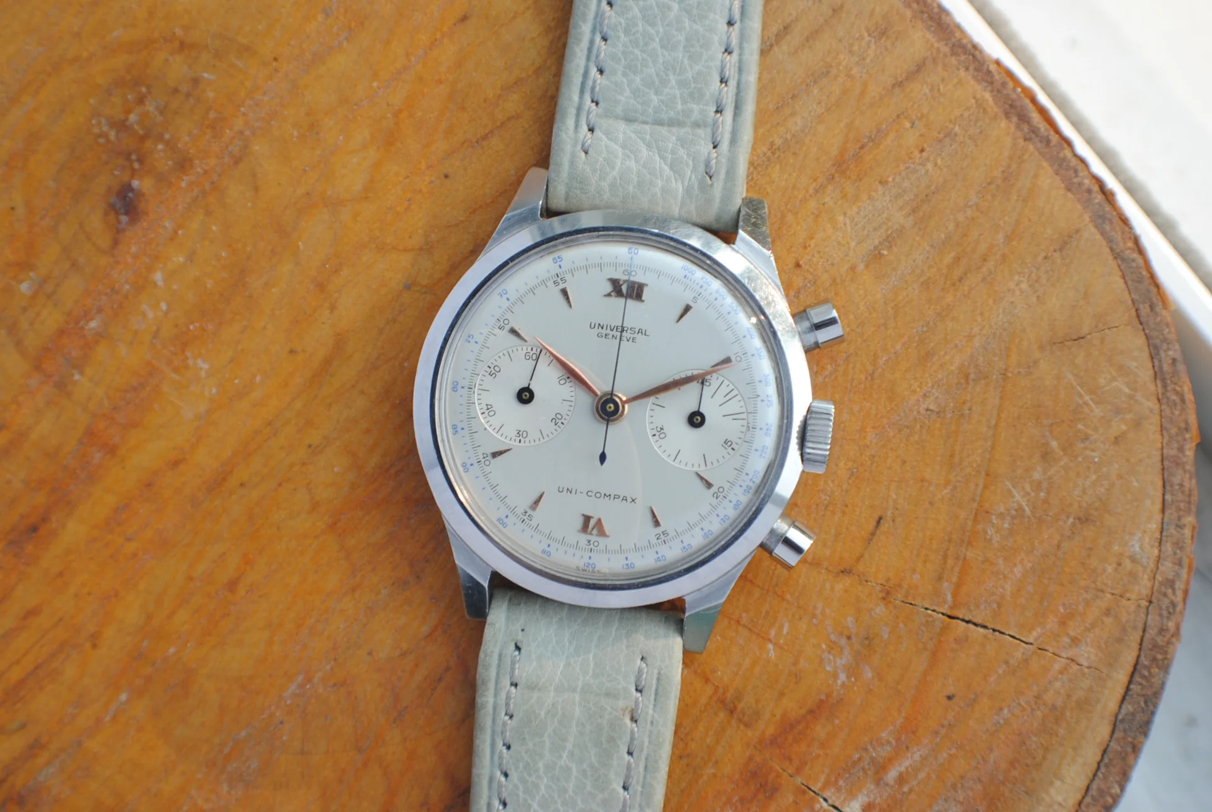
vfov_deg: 16.6
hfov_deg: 24.6
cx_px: 606
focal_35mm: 82
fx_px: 2781
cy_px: 406
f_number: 6.3
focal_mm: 55
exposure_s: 1/100
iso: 200
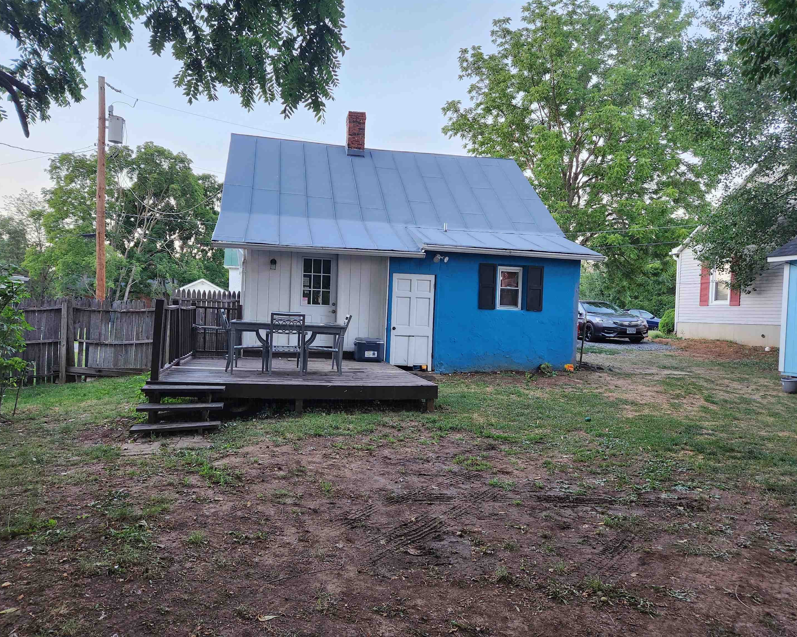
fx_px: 566
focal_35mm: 24
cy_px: 318
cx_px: 378
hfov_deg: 70.2
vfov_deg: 58.8
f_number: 1.8
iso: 400
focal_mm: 5.4
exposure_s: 1/120
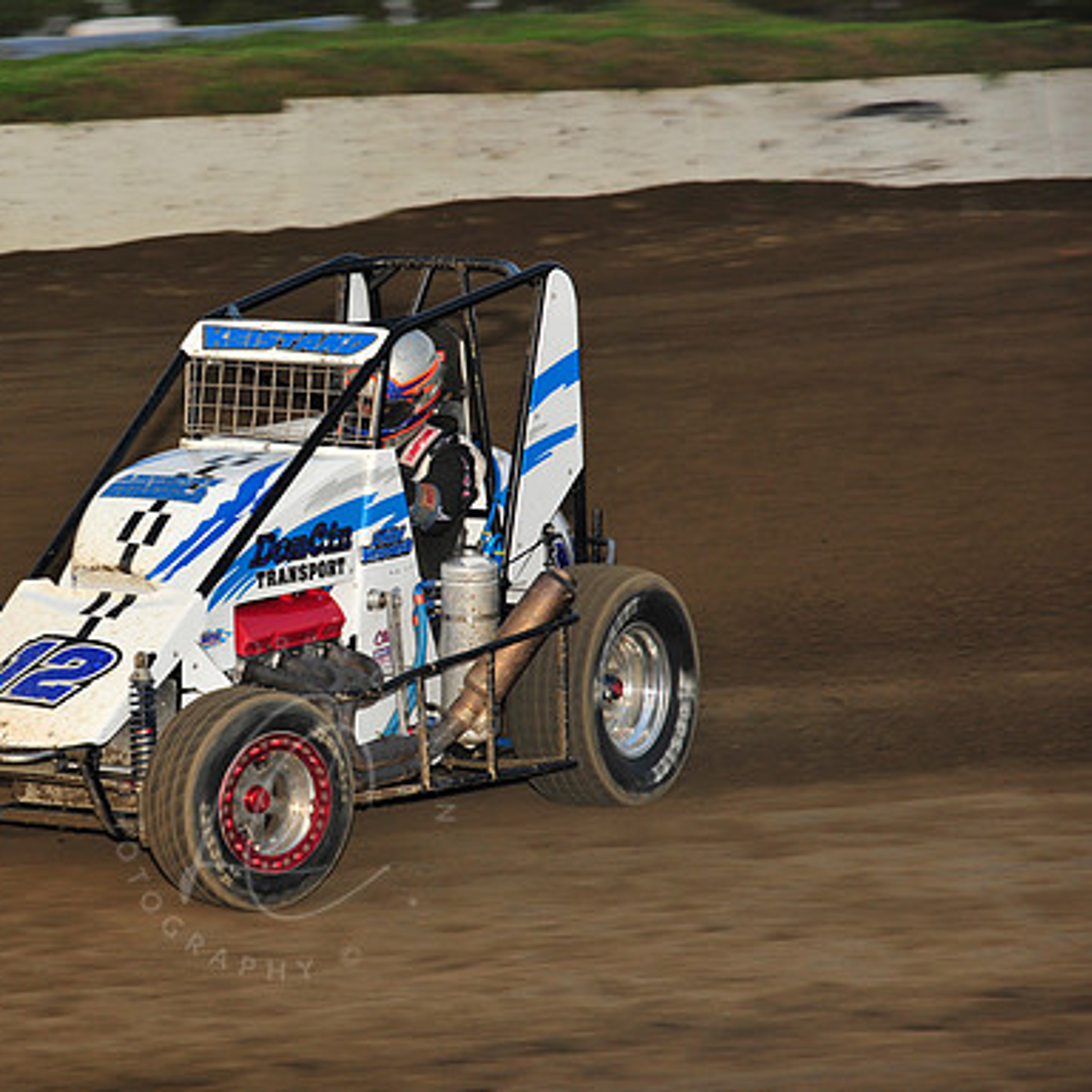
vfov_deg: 8.8
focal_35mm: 199
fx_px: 7102
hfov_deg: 8.8
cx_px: 282
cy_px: 546
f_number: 7.1
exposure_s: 1/320
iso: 800
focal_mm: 155
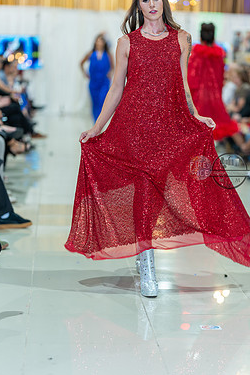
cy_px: 171
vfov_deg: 20.0
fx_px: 1062
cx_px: 144
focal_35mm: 102
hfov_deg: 13.4
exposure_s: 1/160
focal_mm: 85
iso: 200
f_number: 1.4
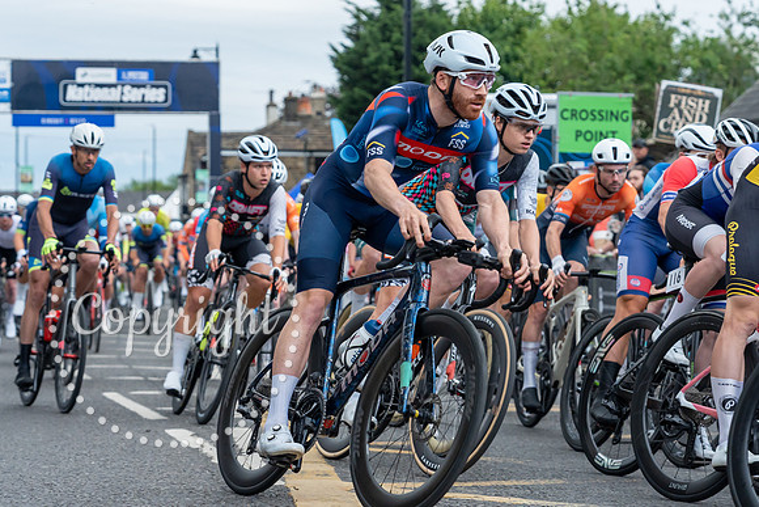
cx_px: 376
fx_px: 2177
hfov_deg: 19.8
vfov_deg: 13.2
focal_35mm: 103
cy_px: 167
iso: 1000
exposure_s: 1/800
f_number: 3.5
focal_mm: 64
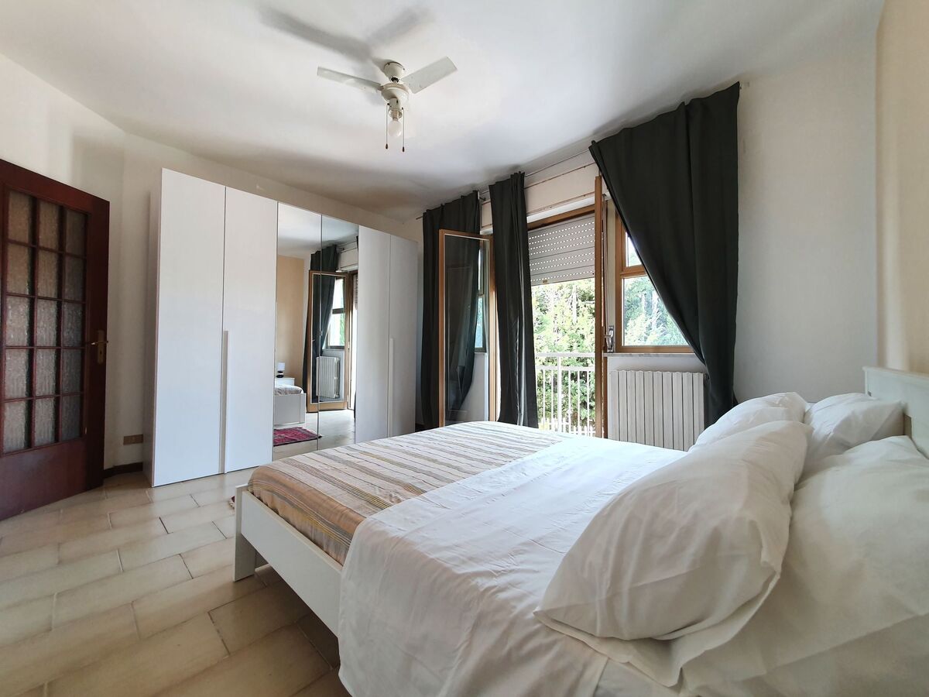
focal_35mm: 13
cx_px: 464
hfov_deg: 106.2
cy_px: 348
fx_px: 349
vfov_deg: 89.9
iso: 125
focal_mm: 1.8
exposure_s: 1/50
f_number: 2.2
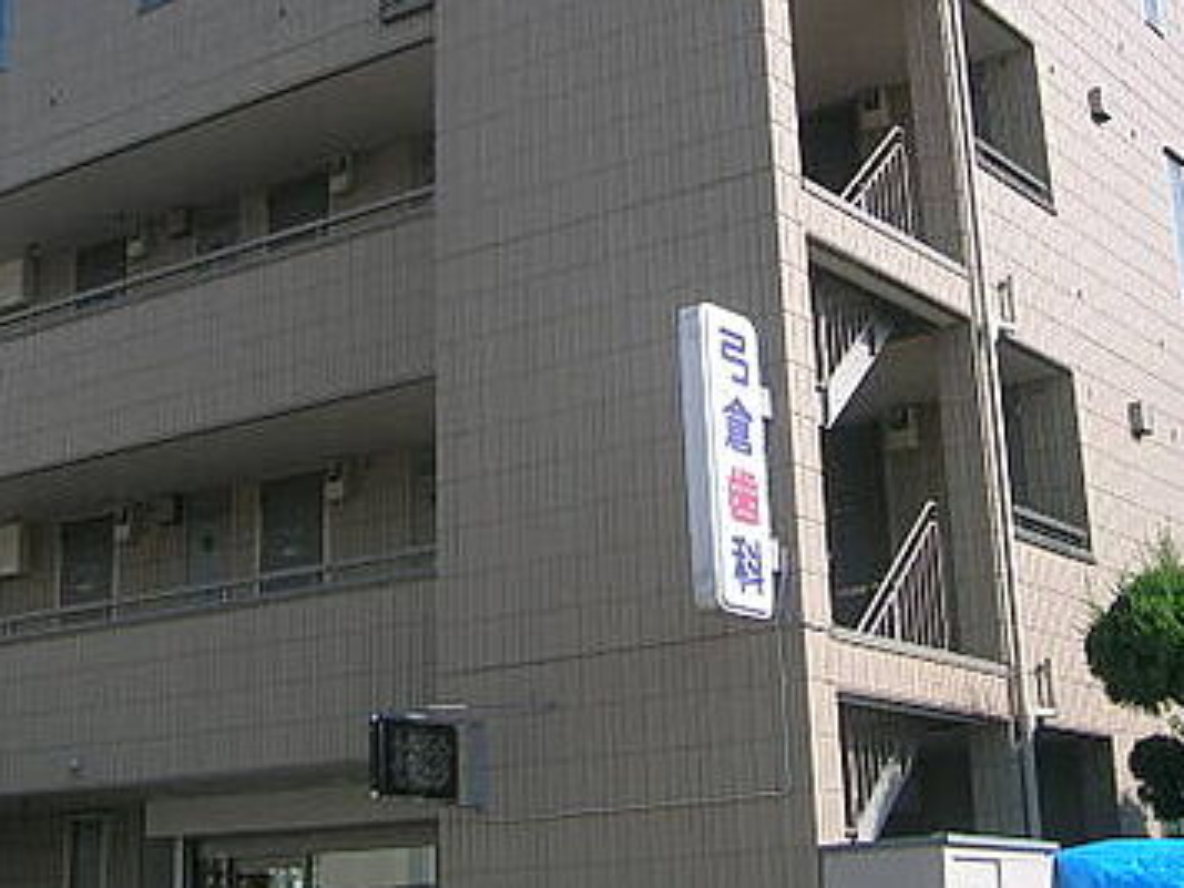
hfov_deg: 32.7
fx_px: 2018
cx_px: 595
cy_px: 160
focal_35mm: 59
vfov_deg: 24.4
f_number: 4.8
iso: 50
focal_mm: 5.4
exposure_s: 1/389
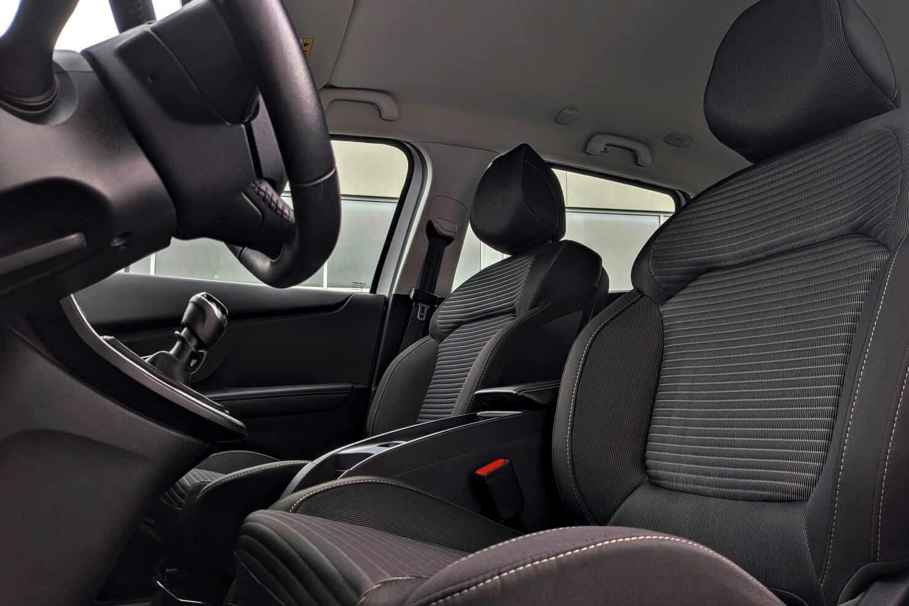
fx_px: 682
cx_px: 477
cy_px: 330
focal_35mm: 27
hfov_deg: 67.3
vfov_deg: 47.9
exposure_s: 1/383
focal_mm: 4.53
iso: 31
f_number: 1.7
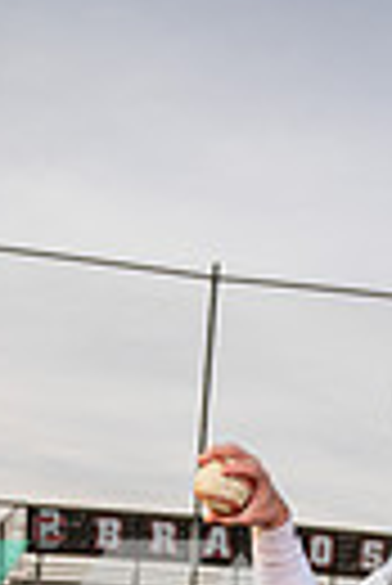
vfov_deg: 21.4
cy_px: 999
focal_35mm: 69
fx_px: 1124
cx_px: 433
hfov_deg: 19.0
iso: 100
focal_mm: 20
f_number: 4
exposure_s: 1/250
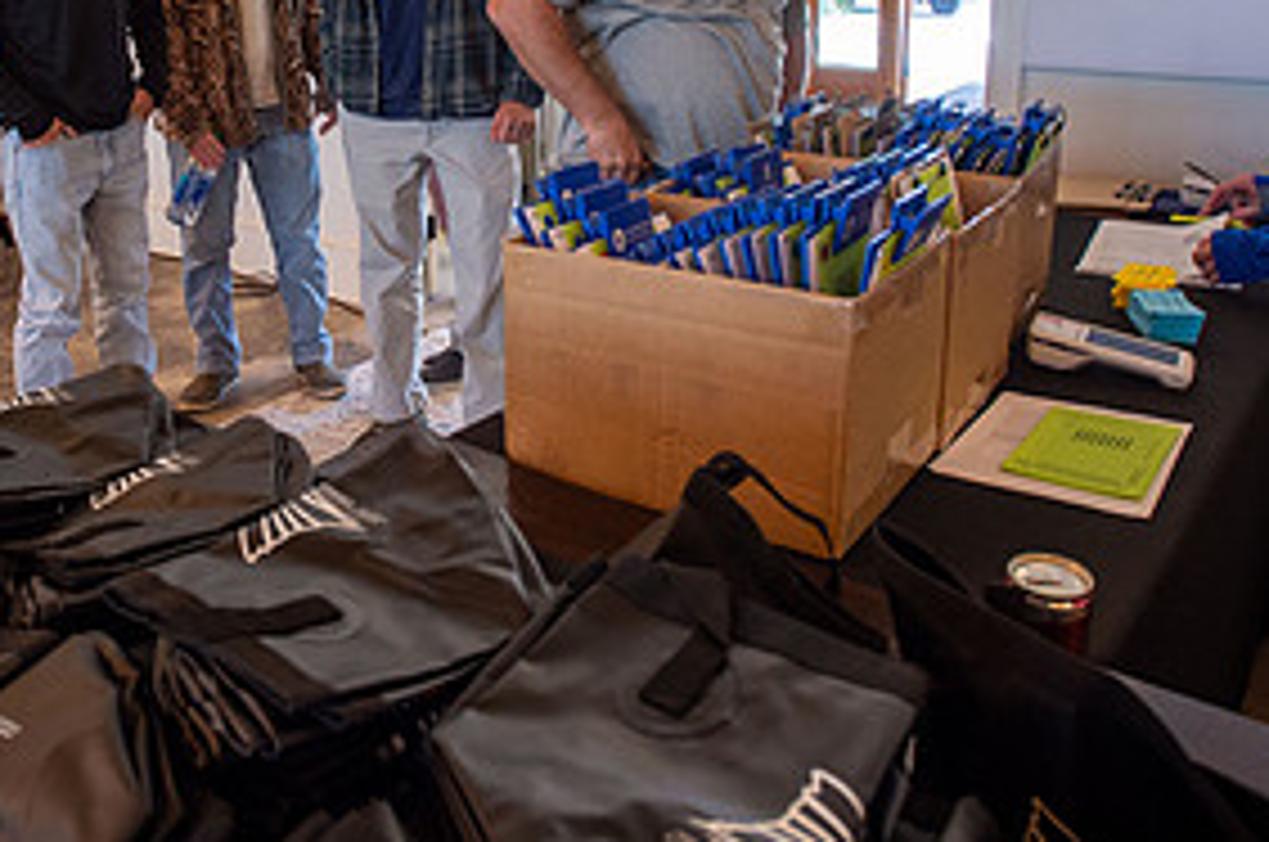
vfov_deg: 36.6
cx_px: 436
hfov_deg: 53.6
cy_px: 189
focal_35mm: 35
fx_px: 1232
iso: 1250
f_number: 4
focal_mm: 17
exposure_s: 1/60
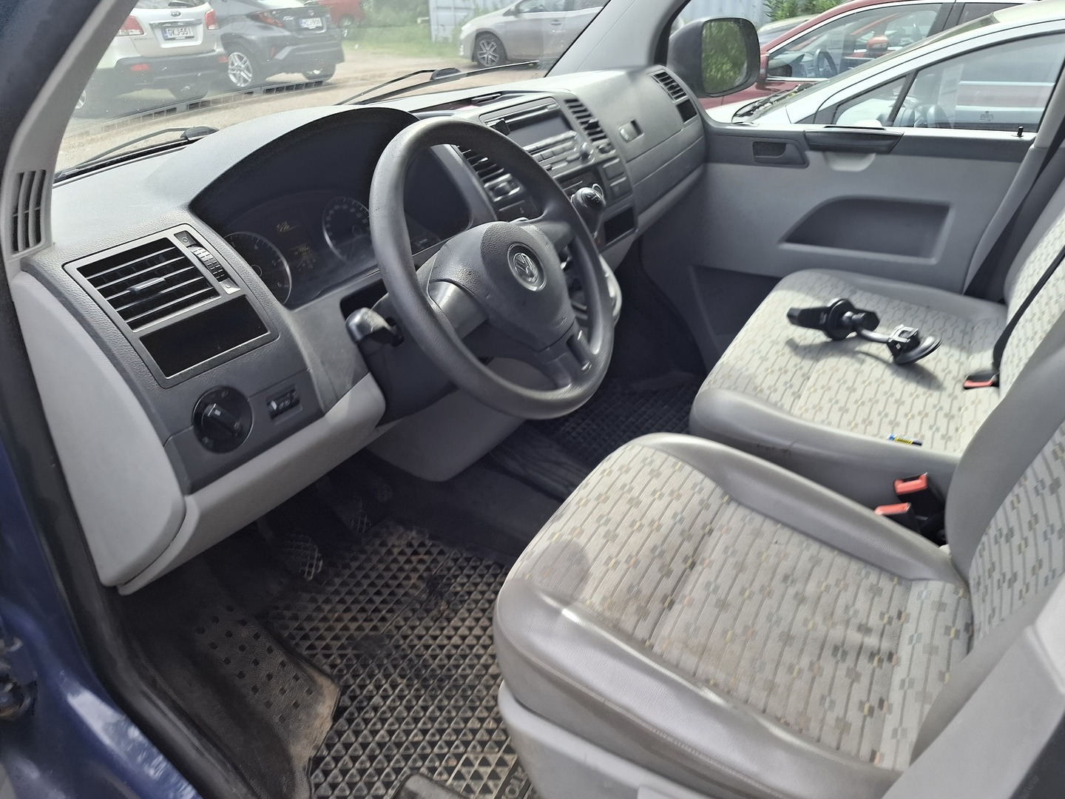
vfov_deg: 58.9
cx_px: 532
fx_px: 708
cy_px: 400
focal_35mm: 23
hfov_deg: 73.9
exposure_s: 1/212
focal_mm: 5.54
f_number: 1.8
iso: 50
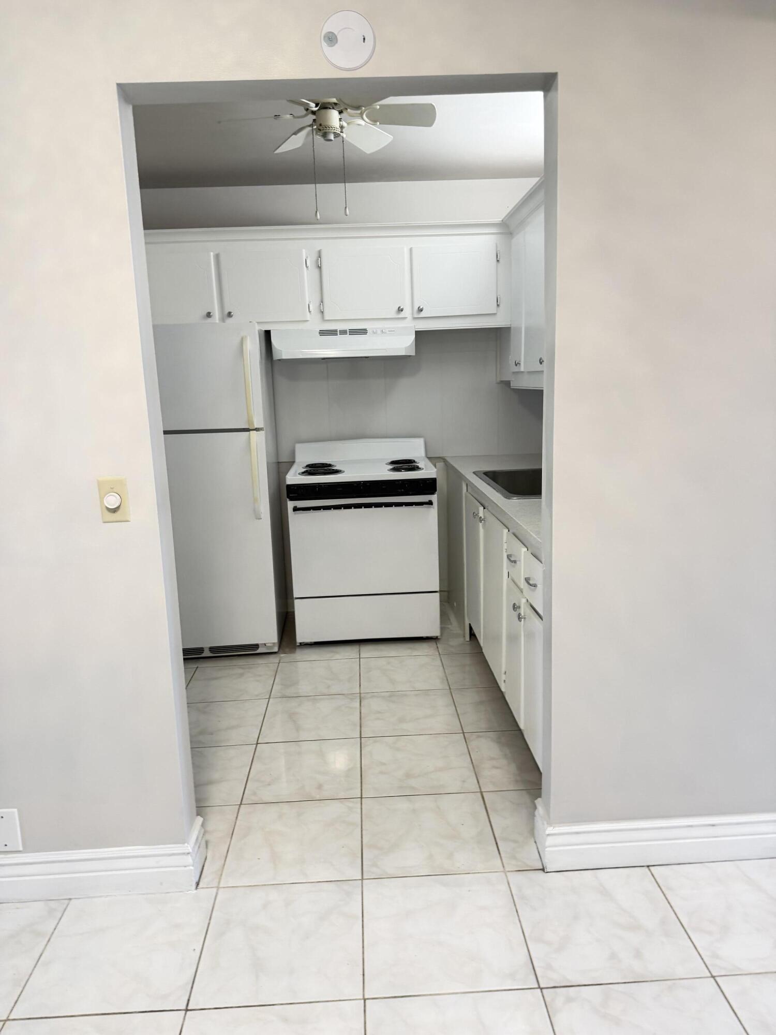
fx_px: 717
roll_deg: +3.9
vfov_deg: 71.6
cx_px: 388
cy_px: 518
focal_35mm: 24
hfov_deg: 56.8
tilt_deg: -9.5
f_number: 1.78
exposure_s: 1/60
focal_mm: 6.76
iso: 250
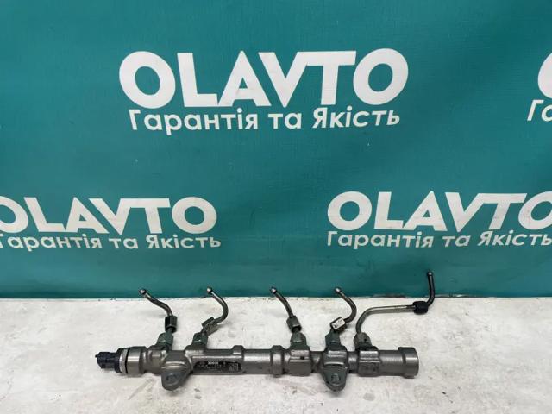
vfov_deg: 53.1
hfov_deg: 67.3
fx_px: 415
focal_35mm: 26
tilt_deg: -31.2
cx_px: 276
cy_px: 207
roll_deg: +0.8
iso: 125
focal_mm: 4.2
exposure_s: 1/100
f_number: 1.6
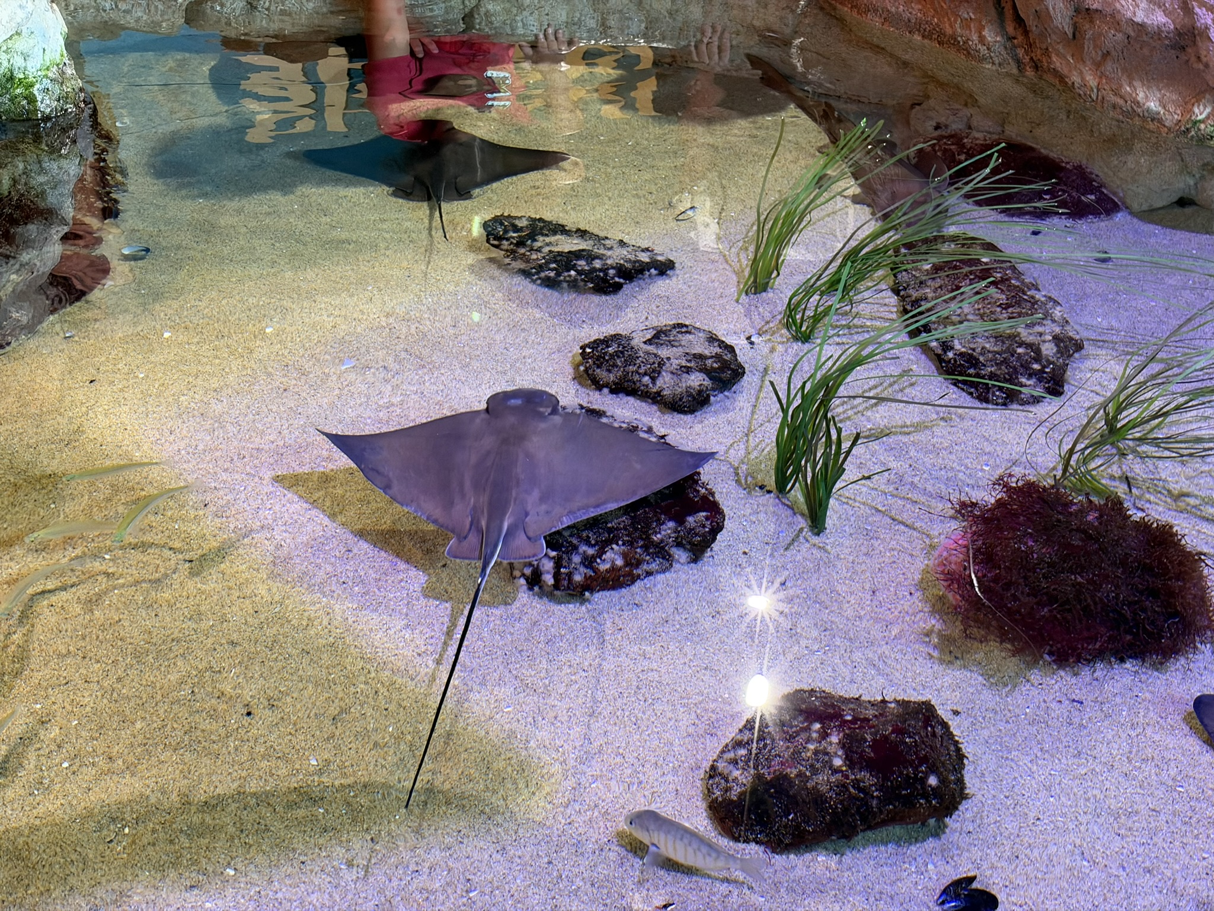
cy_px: 456
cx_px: 607
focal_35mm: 48
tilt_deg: -28.8
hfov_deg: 39.7
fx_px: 1683
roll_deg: -0.4
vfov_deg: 30.3
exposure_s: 1/40
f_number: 1.8
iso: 250
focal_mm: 6.93
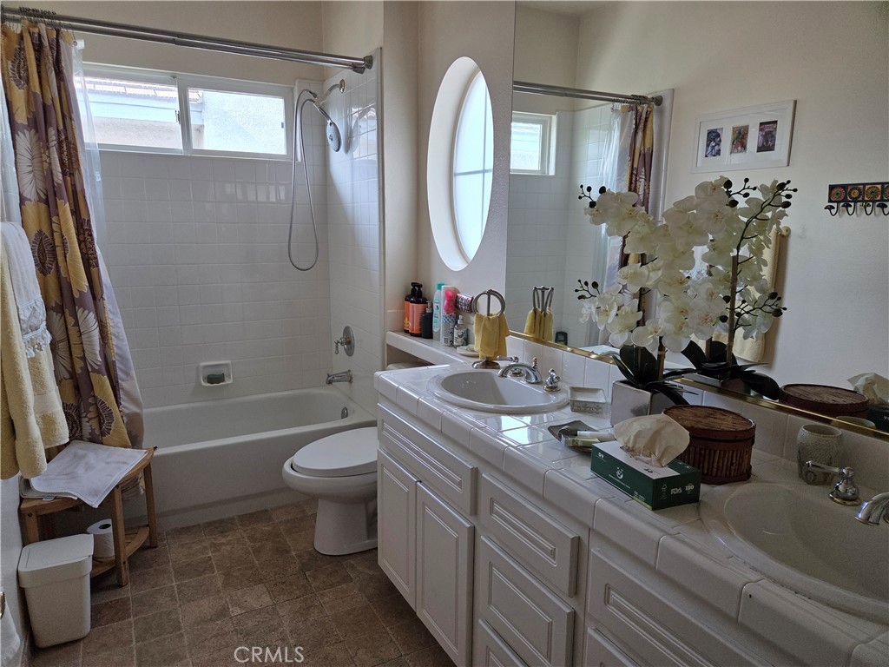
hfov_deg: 73.9
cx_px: 444
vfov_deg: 58.9
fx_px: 591
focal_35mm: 23
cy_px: 334
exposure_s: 1/180
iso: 125
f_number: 1.8
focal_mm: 5.4
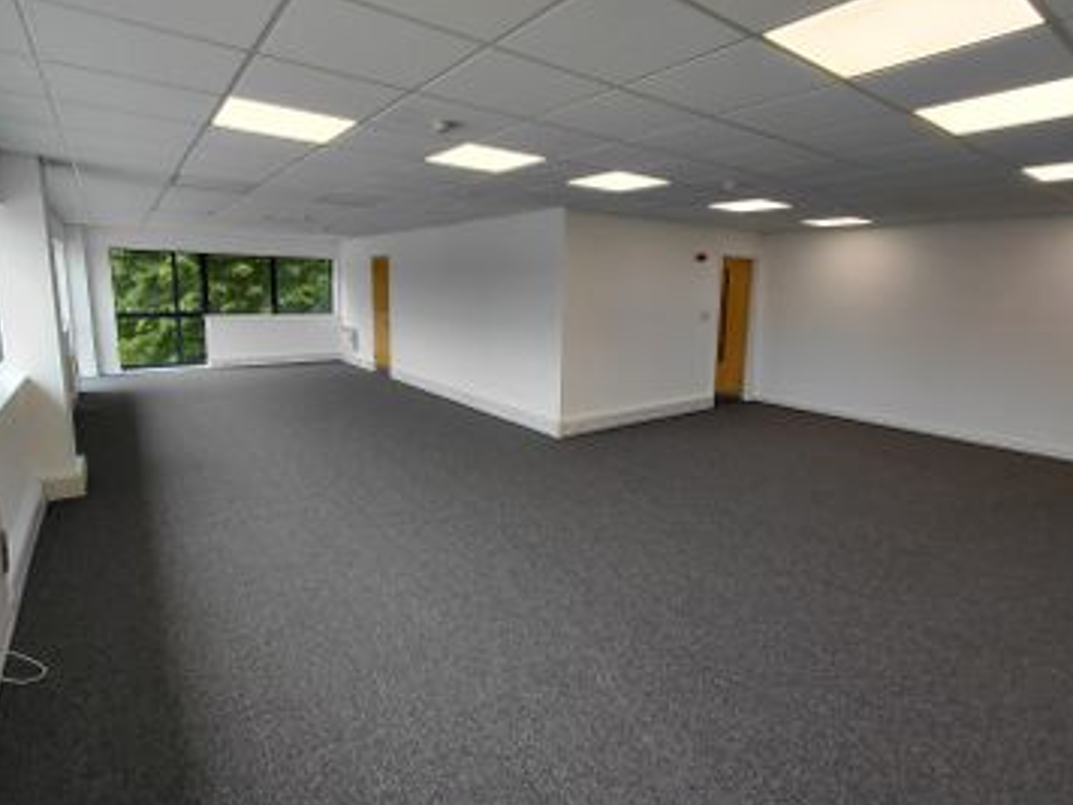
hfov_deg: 87.7
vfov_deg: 71.5
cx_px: 546
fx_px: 558
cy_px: 374
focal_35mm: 18
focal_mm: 1.64
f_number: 2.2
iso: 40
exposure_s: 1/164
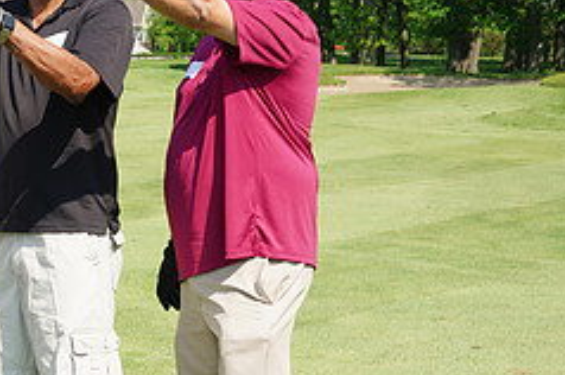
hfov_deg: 18.5
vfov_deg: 13.0
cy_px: 215
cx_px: -100
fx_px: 1646
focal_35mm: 105
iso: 125
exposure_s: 1/200
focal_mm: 43
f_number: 8
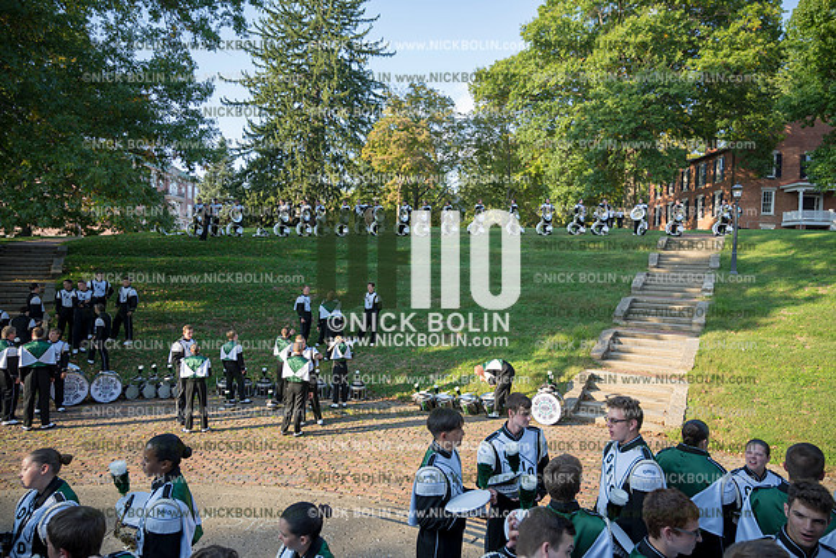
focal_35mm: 24
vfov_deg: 53.2
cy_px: 279
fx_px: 557
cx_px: 418
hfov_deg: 73.7
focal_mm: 24
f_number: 4
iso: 125
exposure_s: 1/250
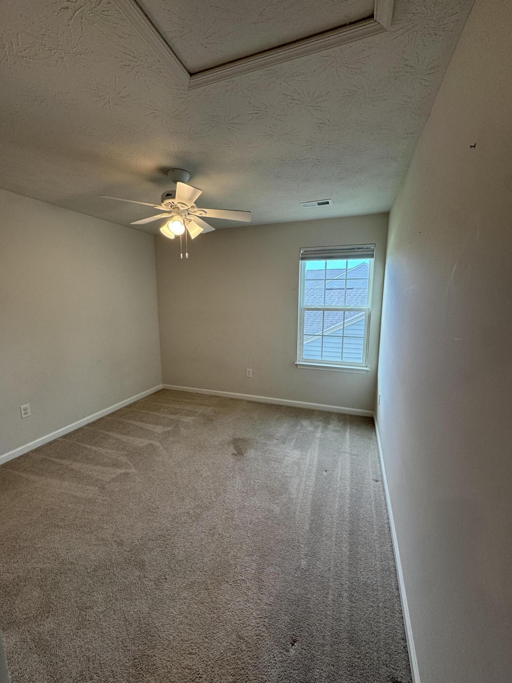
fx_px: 276
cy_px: 342
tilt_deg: -9.7
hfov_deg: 85.7
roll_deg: +0.7
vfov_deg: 102.1
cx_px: 256
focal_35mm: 14
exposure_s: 1/120
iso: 100
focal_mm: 2.22
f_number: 2.2
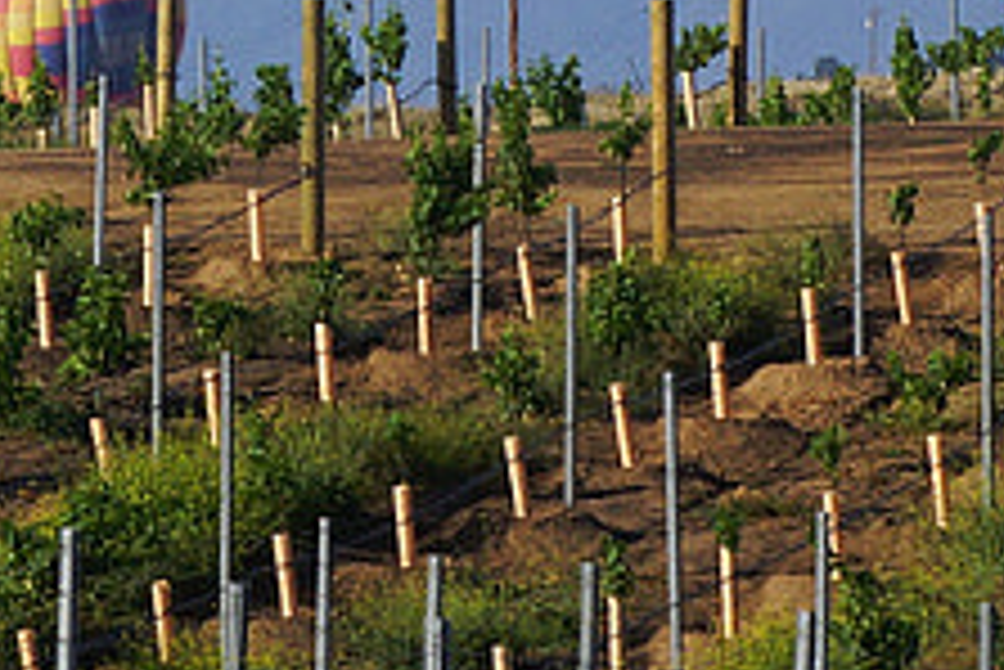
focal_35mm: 538
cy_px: -958
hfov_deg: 3.8
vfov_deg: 2.5
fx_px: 15013
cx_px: 171
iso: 50
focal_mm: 50
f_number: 11
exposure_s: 1/100
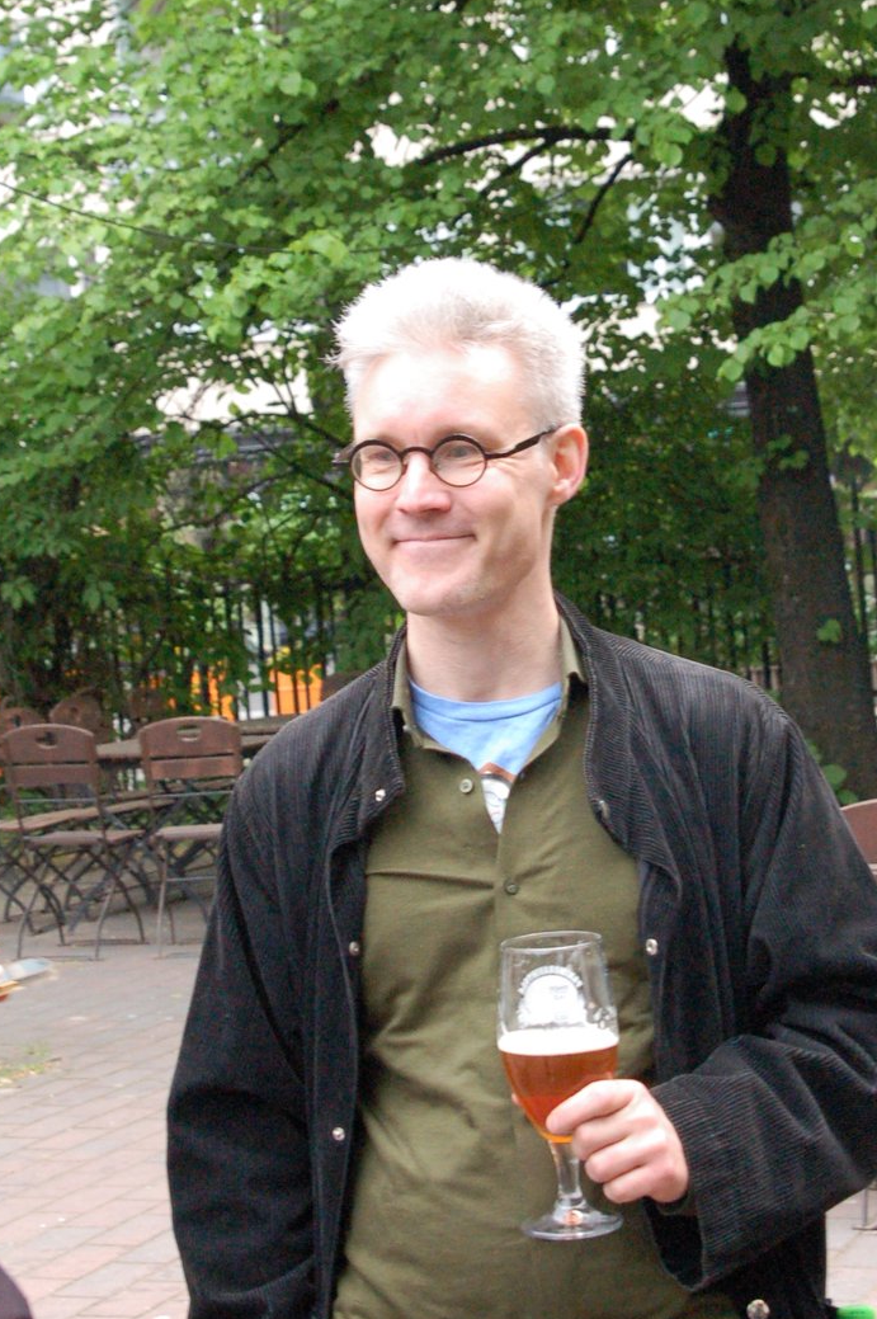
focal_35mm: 78
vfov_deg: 25.9
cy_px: 468
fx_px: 2853
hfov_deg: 17.5
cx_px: 503
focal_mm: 27
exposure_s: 1/125
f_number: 6.3
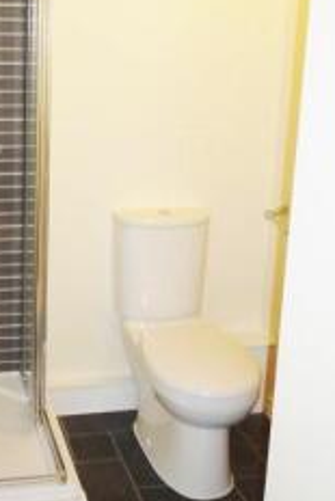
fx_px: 683
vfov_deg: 40.1
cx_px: 28
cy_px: 195
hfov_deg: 26.6
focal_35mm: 49
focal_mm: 4.4
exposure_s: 1/30
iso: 100
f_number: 2.8
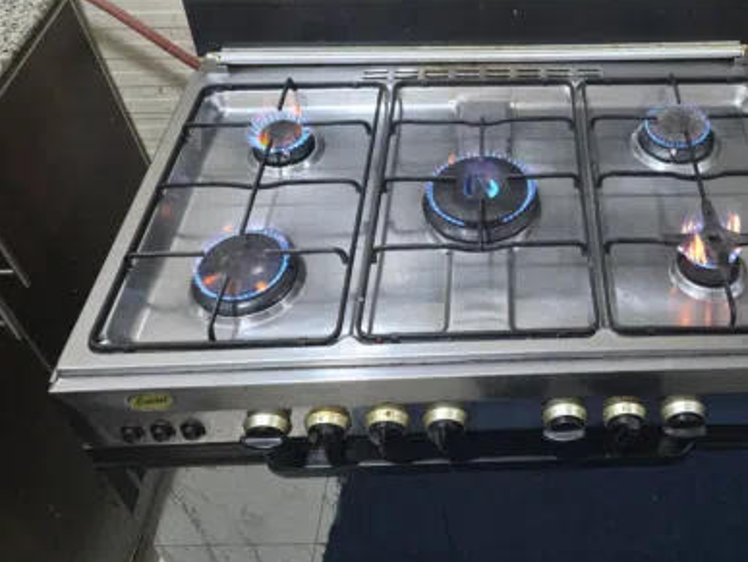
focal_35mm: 38
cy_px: 164
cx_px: 526
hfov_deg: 47.7
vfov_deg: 37.2
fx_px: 822
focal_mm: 6.3
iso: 1000
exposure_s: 1/100
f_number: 1.7
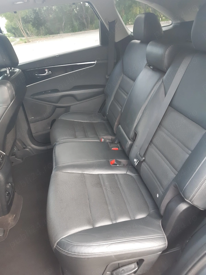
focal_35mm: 26
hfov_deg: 53.1
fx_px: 206
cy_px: 138
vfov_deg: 67.3
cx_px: 103
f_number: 1.7
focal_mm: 3.92
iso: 160
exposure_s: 1/60
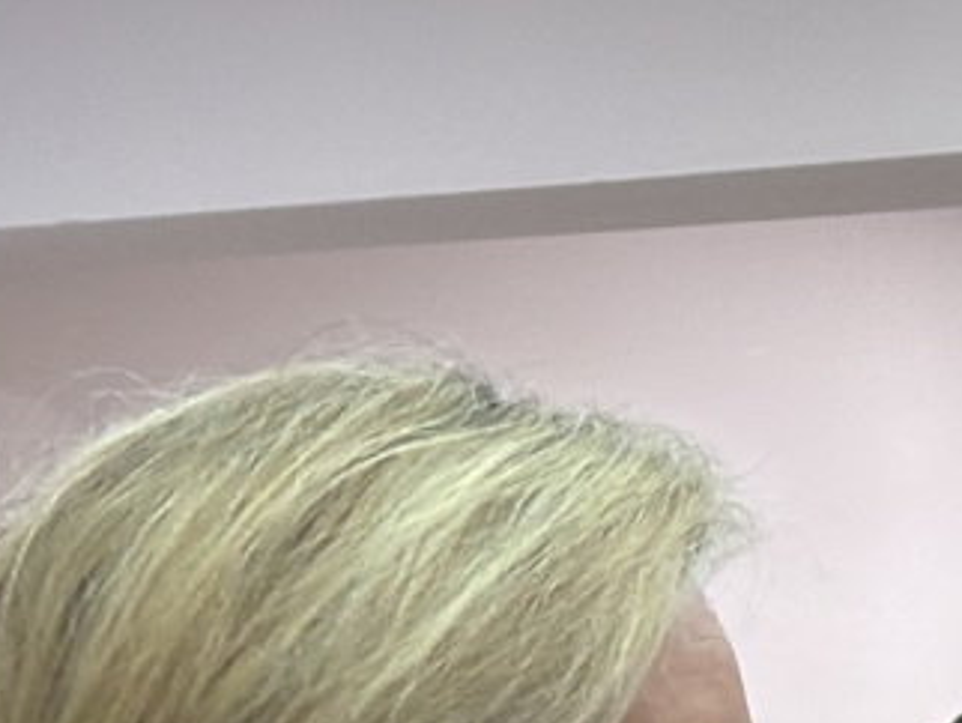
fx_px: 7175
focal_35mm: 258
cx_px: 723
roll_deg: -0.7
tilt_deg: -5.2
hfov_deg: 7.7
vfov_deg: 5.6
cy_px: 1646
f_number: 1.6
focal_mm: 5.96
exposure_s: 1/33
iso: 125
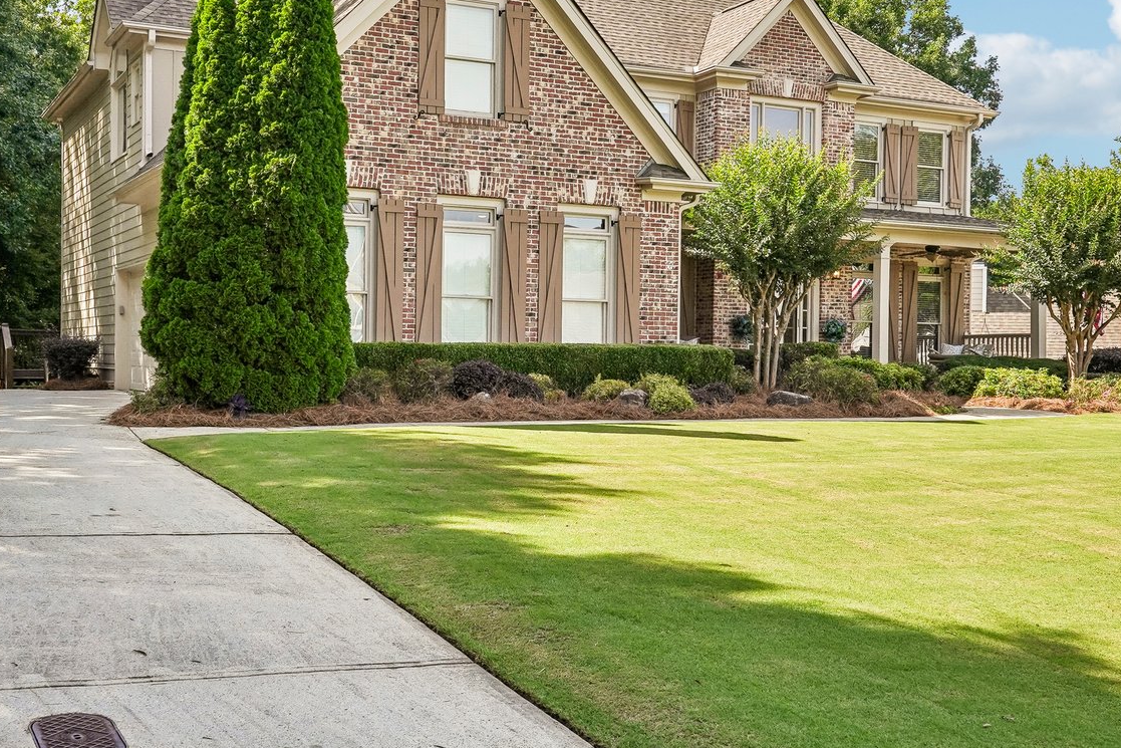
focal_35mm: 44
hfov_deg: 44.5
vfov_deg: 30.5
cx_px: 533
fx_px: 1370
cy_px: 366
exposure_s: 1/1250
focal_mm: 24
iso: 800
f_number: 8
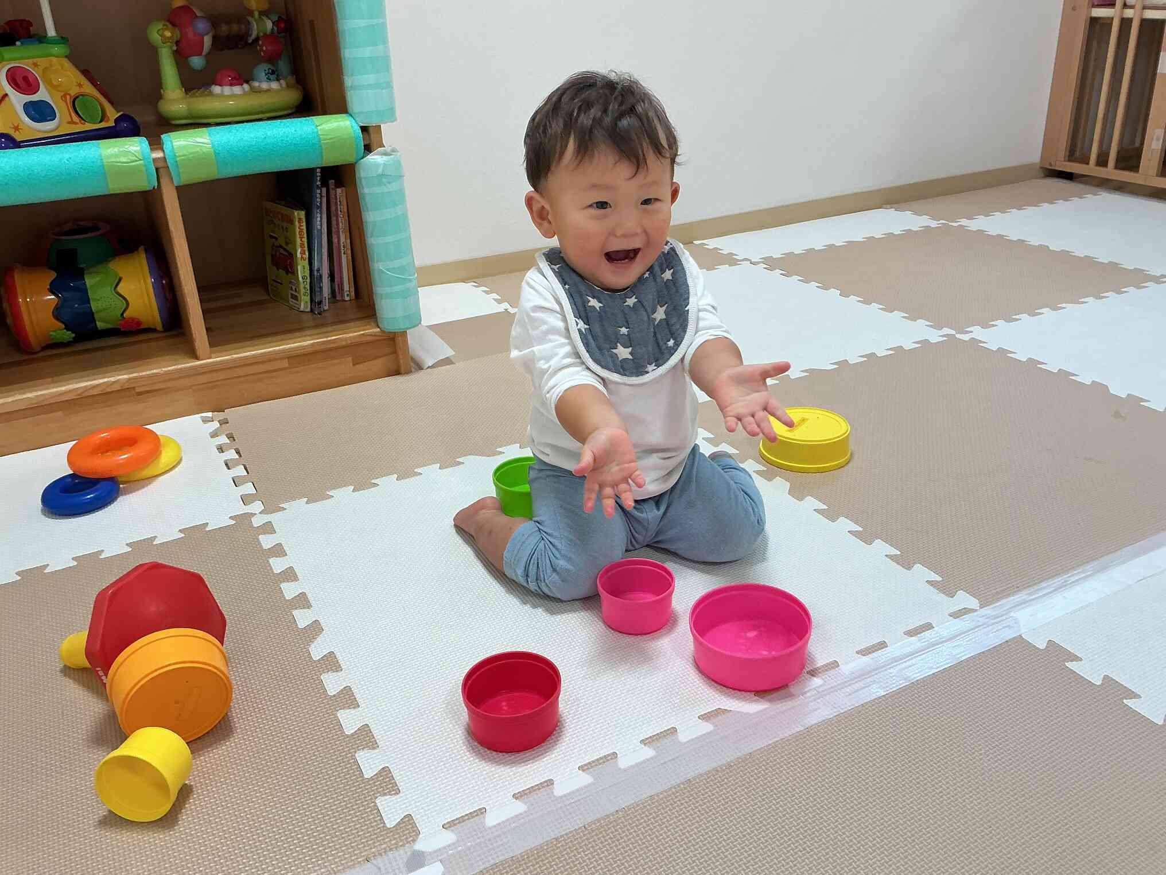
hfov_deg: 61.7
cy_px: 438
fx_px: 977
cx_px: 583
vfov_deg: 48.2
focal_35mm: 29
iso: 40
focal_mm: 3
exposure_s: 1/60
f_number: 1.8
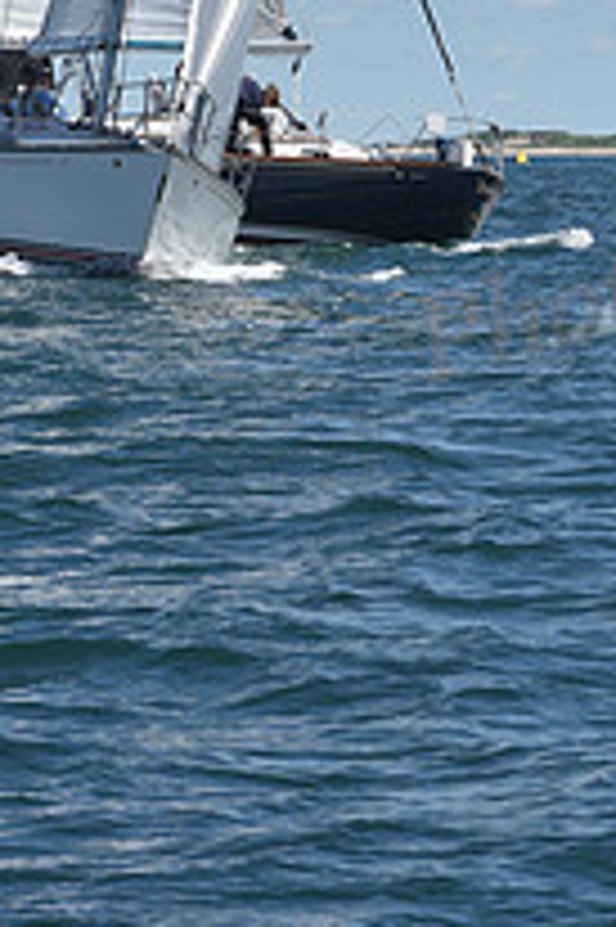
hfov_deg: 5.0
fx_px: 7095
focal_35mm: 276
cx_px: 187
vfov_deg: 7.4
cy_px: -360
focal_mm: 98
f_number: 11
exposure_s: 1/800
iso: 250
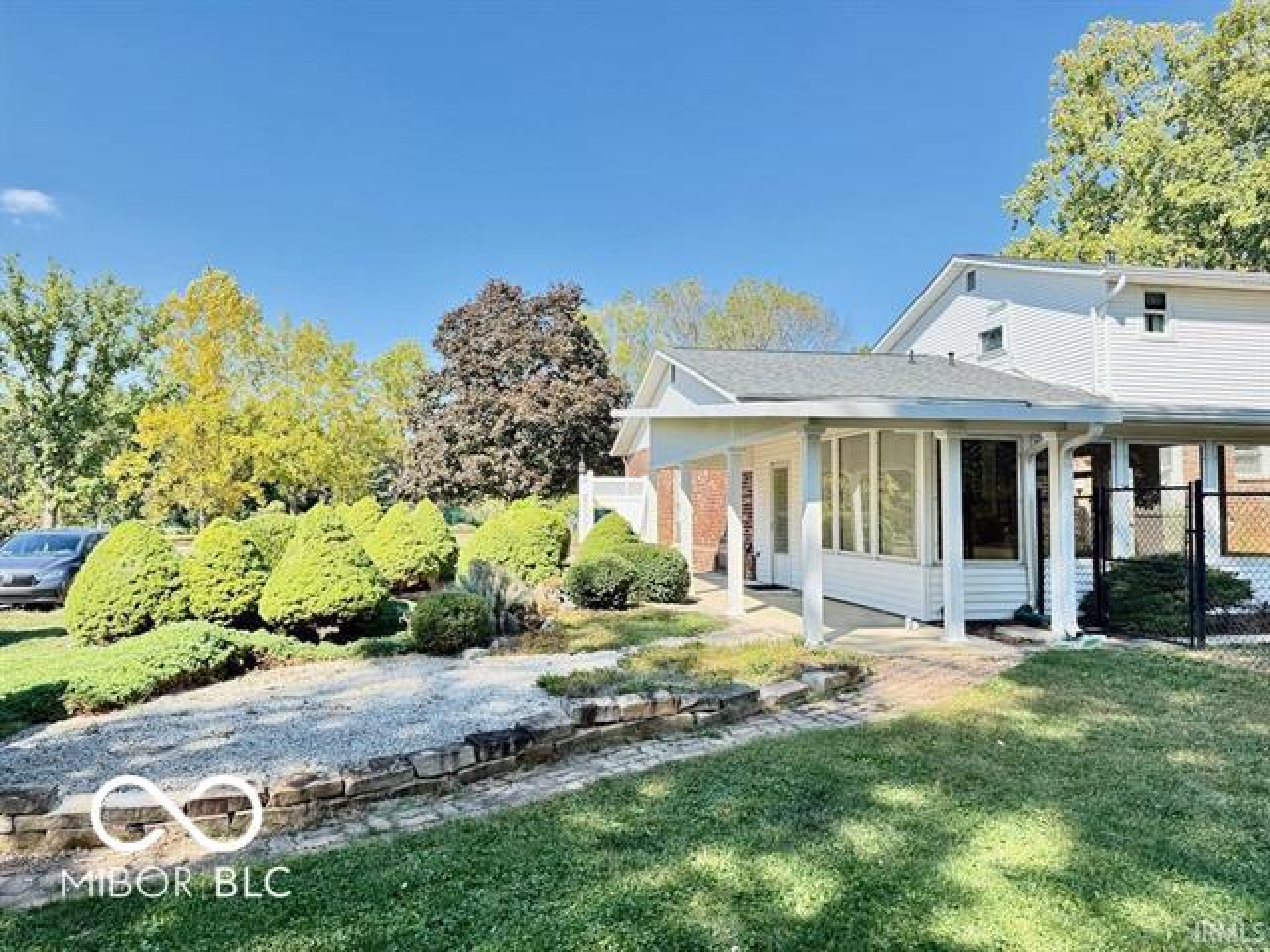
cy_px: 476
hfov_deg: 71.6
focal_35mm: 24
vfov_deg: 56.8
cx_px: 635
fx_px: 881
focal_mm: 6.76
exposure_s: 1/677
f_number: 1.78
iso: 100
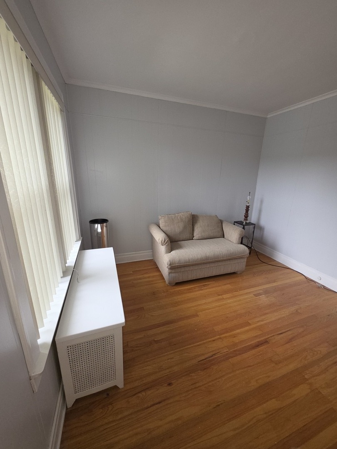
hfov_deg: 89.9
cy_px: 224
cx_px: 168
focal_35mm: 13
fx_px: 169
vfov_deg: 106.2
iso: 100
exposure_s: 1/60
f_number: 1.9
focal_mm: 2.2
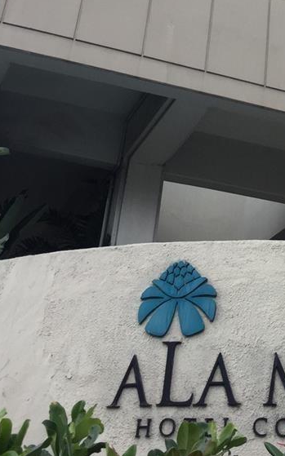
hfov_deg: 18.7
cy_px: -11
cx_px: 337
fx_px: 821
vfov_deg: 28.9
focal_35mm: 66
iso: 32
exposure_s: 1/719
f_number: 2.2
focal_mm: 4.15
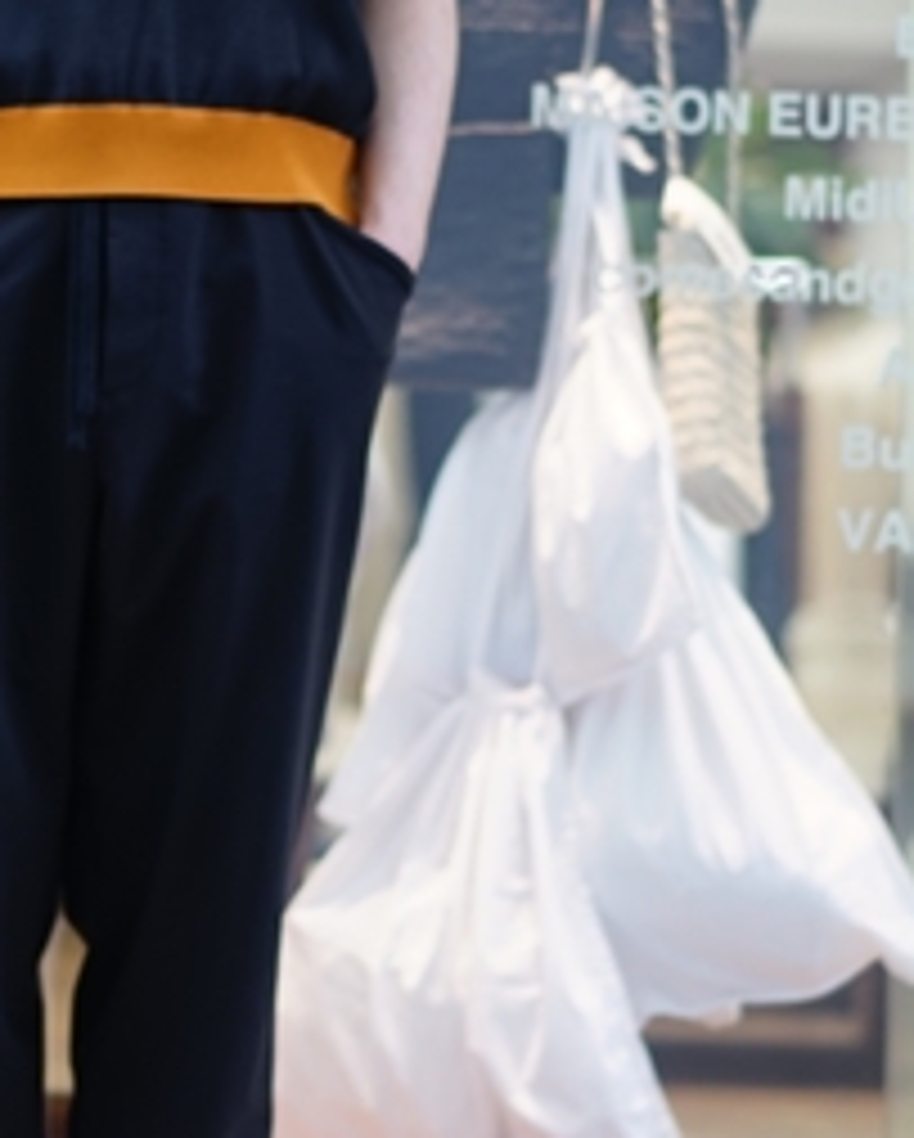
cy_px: 461
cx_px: 185
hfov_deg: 9.5
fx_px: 5502
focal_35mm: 163
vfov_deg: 11.8
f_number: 1.8
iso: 250
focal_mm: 55
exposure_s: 1/60
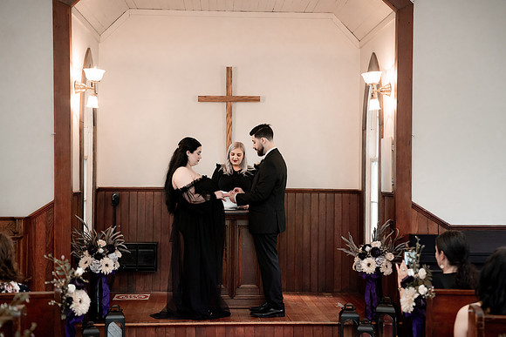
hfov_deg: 32.8
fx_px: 858
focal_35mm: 61
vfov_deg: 22.3
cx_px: 258
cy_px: 168
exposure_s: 1/250
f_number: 2.8
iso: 800
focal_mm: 59
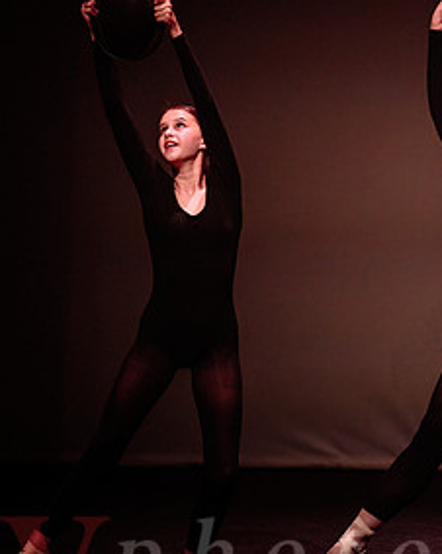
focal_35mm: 369
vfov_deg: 5.2
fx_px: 6040
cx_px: 460
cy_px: 291
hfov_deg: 4.2
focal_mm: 185
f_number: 2.8
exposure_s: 1/320
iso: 1600
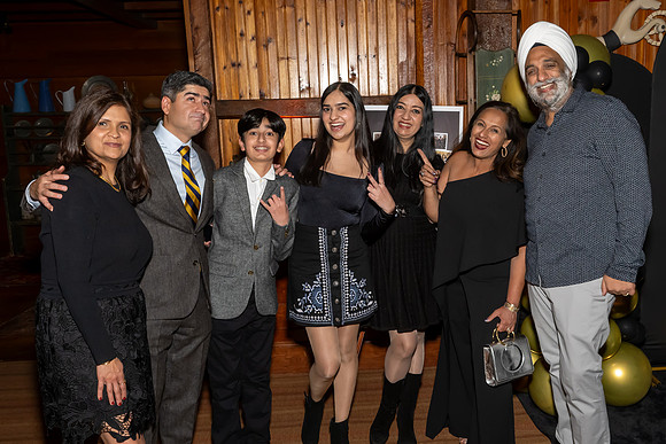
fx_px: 667
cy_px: 258
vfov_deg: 36.8
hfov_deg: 52.9
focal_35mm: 36
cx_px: 380
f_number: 8
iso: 1000
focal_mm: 19
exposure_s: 1/250
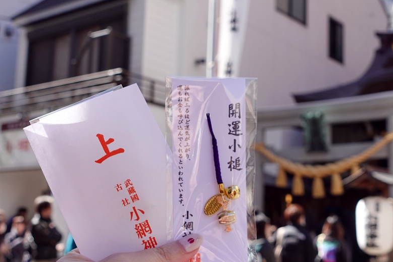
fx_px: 590
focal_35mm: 54
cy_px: 144
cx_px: 254
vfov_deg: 25.1
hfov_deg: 36.6
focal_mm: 13.4
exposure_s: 1/400
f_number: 4
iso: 125
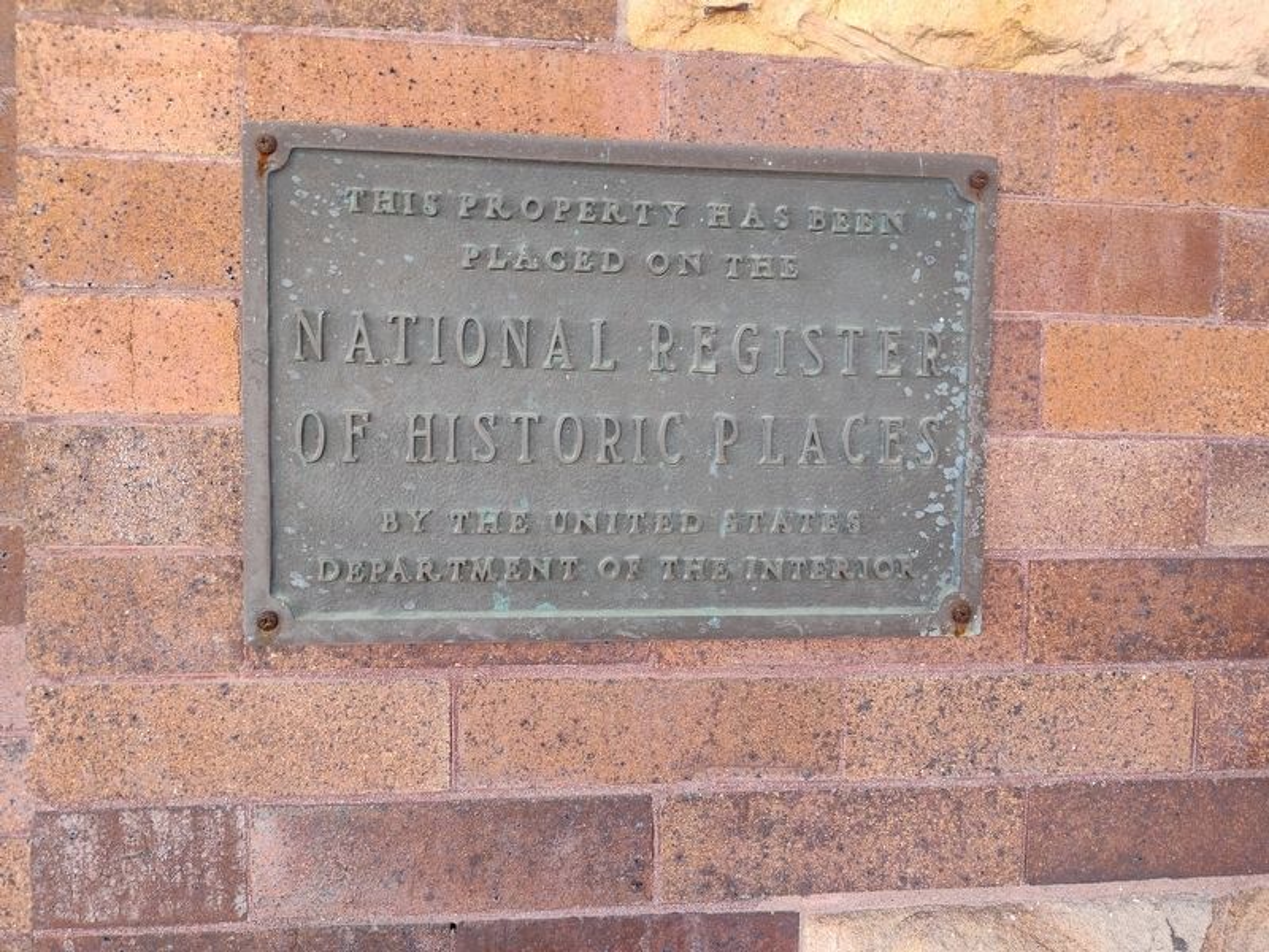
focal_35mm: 23
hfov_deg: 73.9
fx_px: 843
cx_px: 634
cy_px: 476
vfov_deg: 58.9
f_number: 1.8
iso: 456
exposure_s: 1/120
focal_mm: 5.56
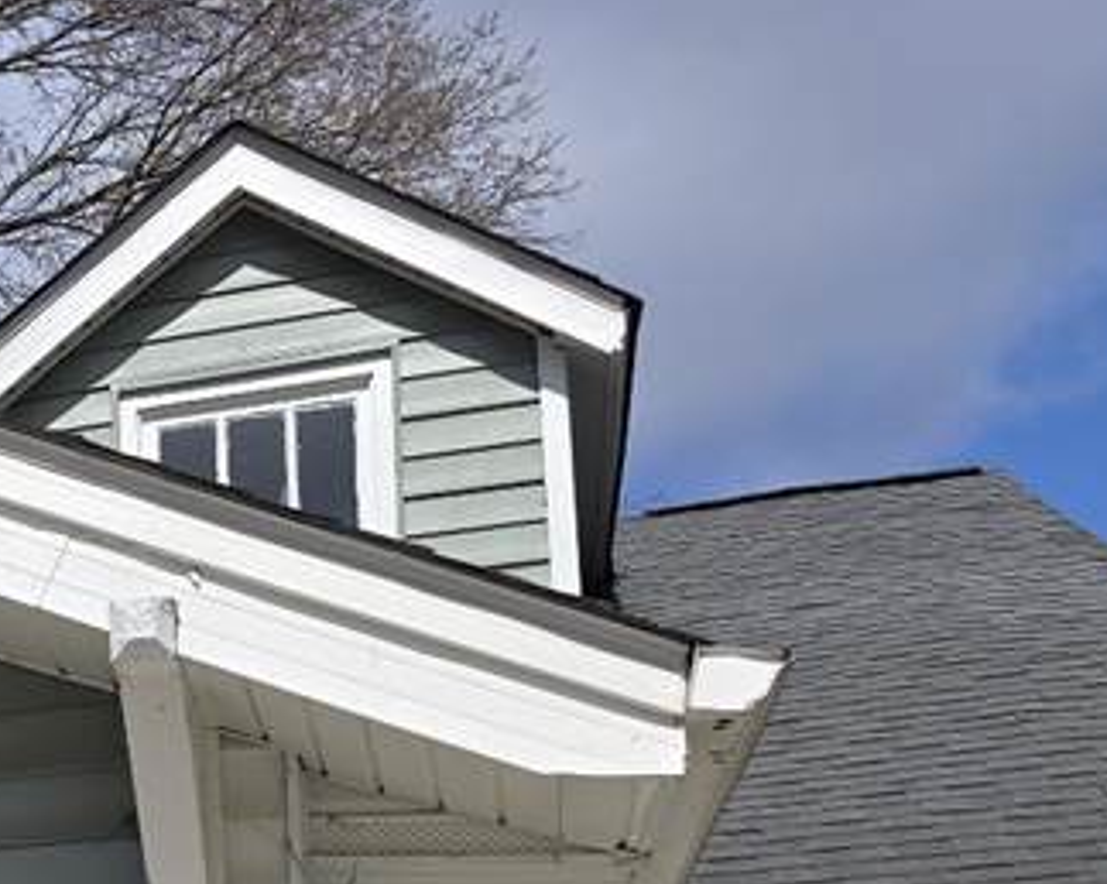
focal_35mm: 89
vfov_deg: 16.1
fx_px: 2914
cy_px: 1244
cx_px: -713
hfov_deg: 18.2
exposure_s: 1/7944
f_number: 1.7
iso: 64
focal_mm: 6.3
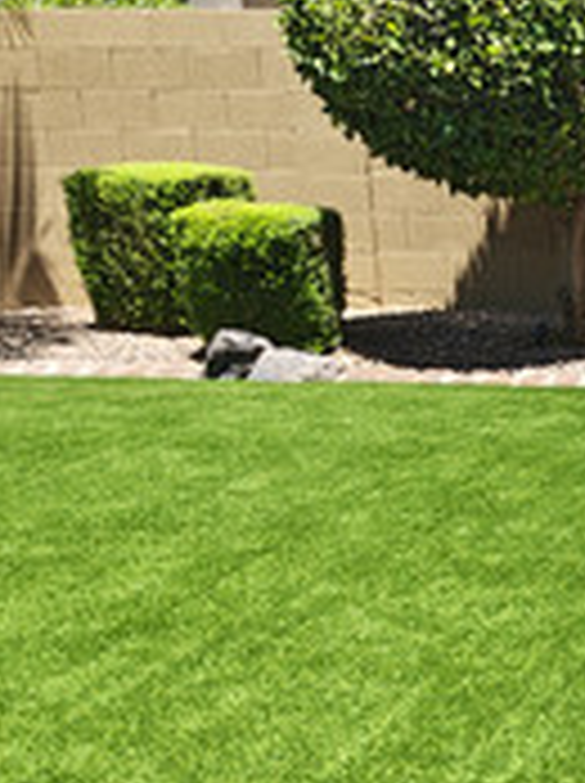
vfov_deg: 20.5
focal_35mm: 92
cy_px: 832
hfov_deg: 14.6
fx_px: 2078
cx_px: 963
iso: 100
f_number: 1.7
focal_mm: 4.68
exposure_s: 1/319
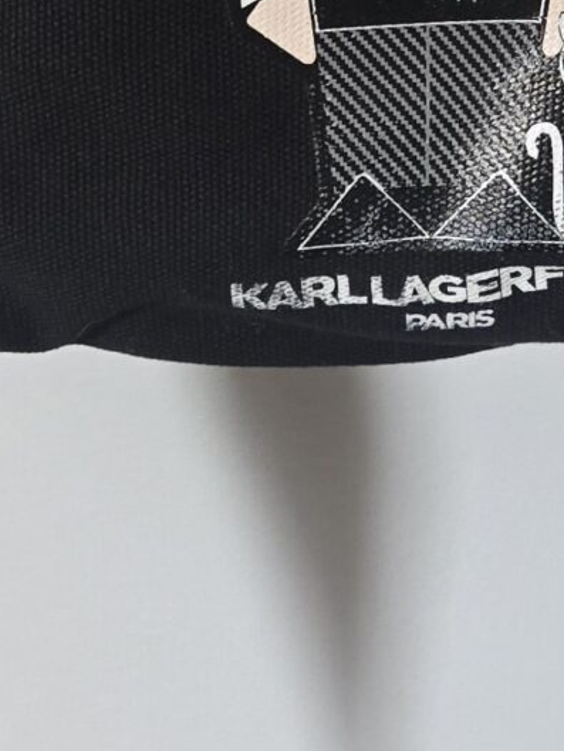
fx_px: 1933
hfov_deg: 16.6
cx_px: 308
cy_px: 47
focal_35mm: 89
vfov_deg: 21.4
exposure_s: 1/120
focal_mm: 5.4
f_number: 1.8
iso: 640
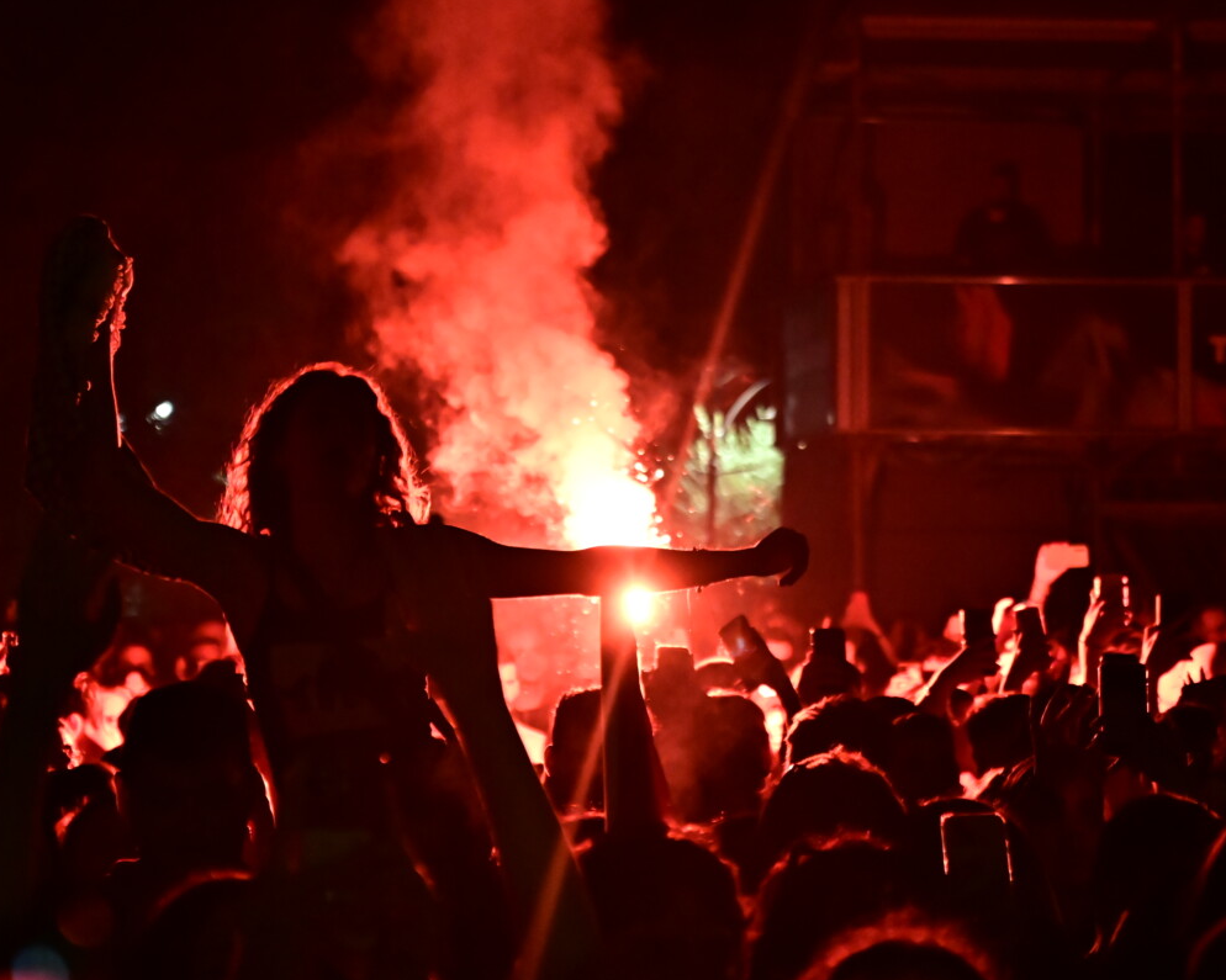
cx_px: 507
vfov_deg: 13.0
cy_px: 491
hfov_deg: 16.2
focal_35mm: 119
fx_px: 4317
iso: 8000
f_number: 4
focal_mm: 70
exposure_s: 1/640
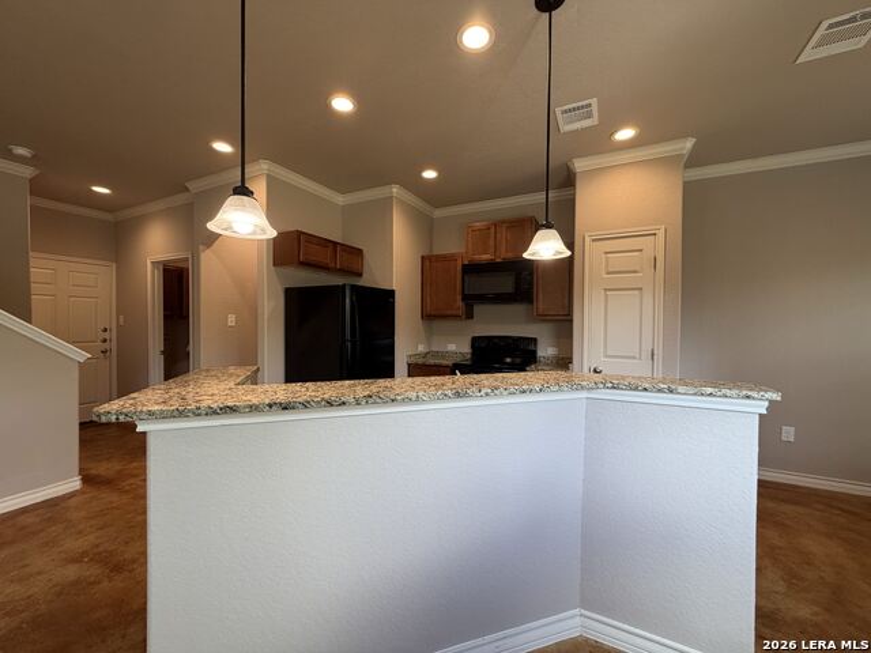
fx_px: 352
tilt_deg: -0.3
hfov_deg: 102.1
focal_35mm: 14
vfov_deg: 85.7
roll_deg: +0.0
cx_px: 436
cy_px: 326
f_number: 2.2
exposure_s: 1/120
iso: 125
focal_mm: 2.22
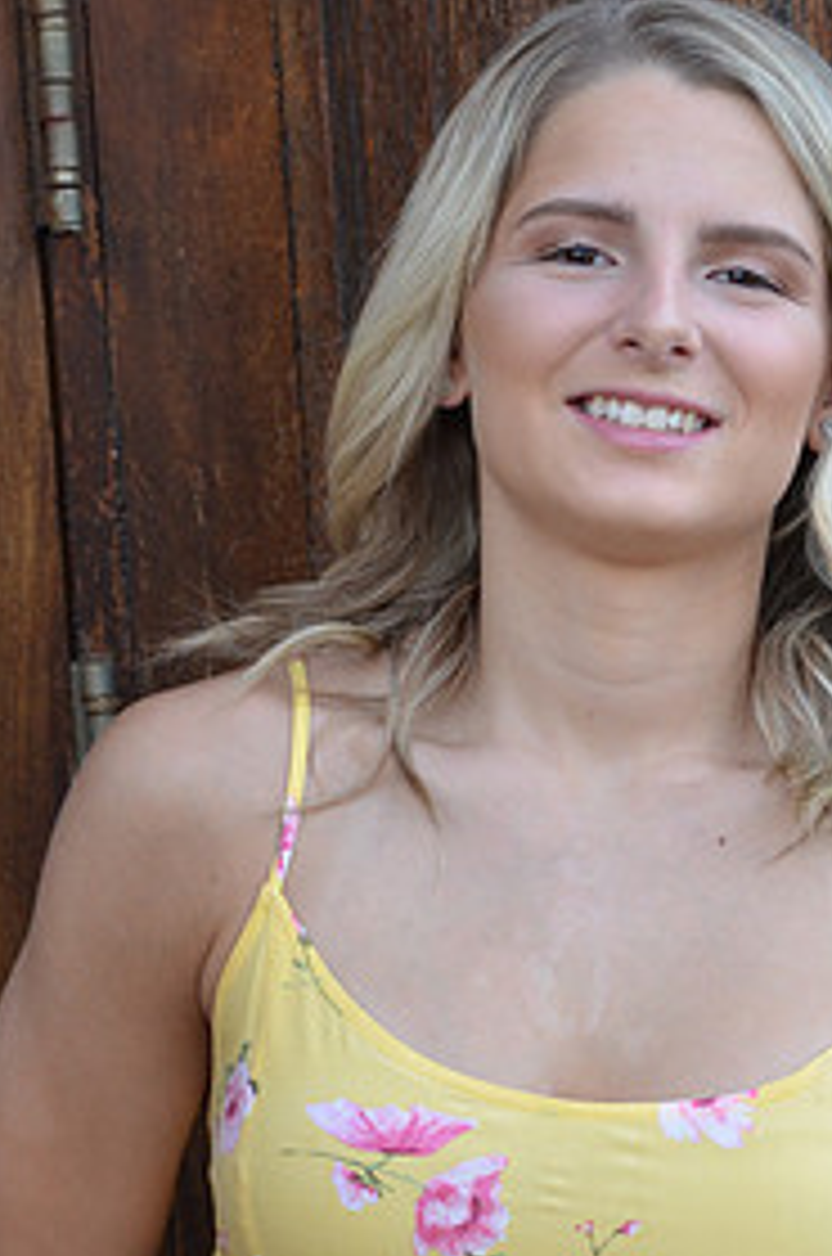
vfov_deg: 11.0
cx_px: 702
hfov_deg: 7.3
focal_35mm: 187
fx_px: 6506
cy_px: 977
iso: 800
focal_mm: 60
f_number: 5
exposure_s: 1/400
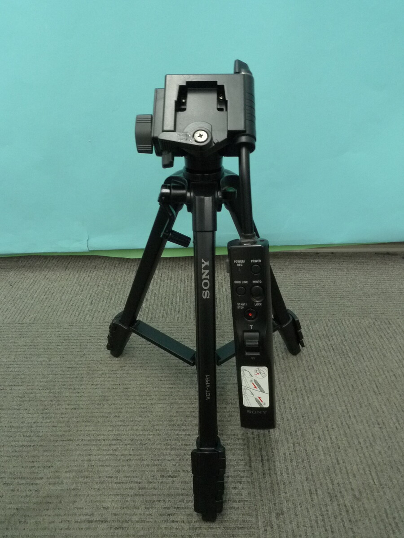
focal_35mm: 24
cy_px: 269
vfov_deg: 71.6
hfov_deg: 56.8
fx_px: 373
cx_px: 202
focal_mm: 5.1
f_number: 8
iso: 400
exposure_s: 1/8
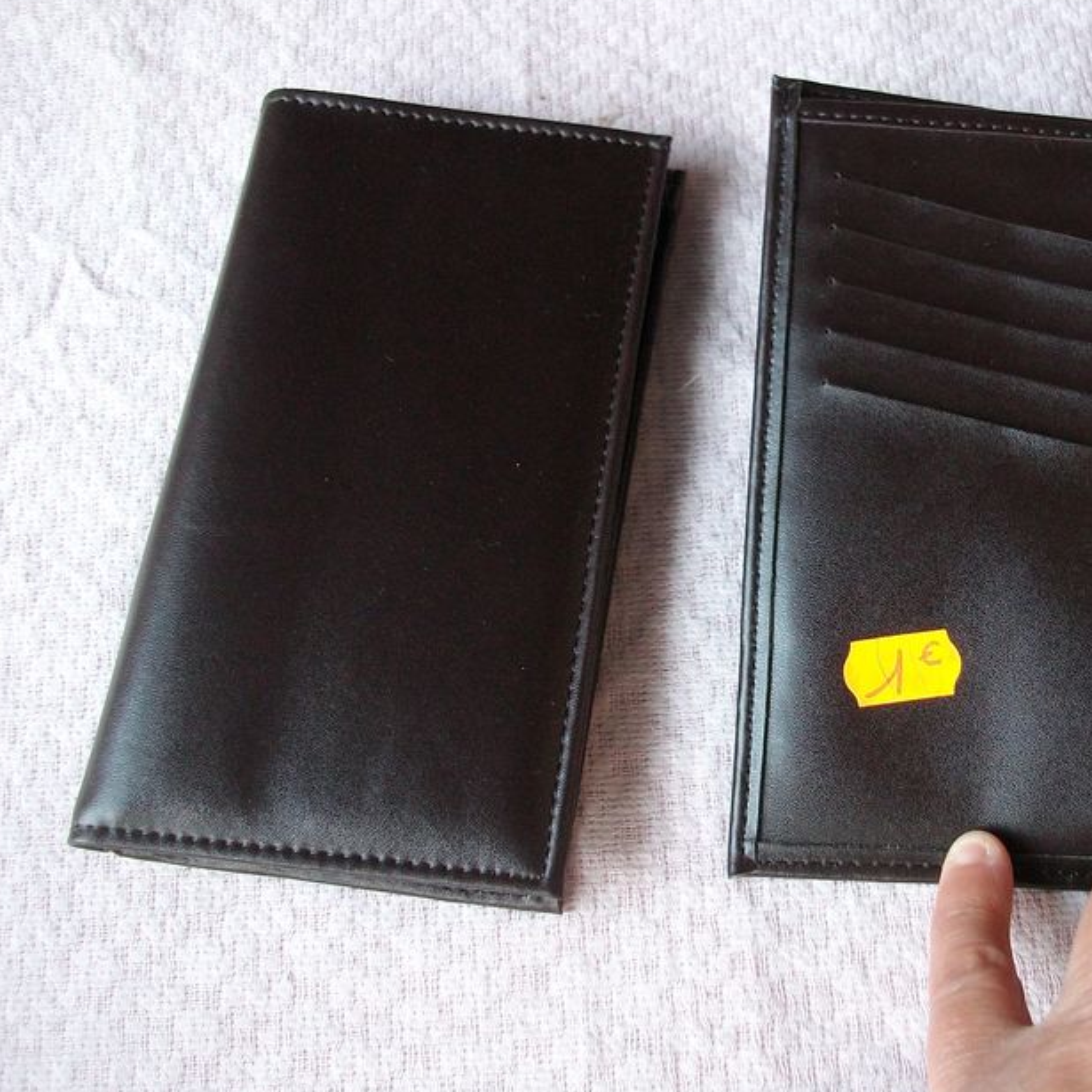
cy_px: 469
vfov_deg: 36.7
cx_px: 872
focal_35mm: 46
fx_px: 1642
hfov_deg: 35.6
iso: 173
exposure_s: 1/40
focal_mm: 5.7
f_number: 2.9
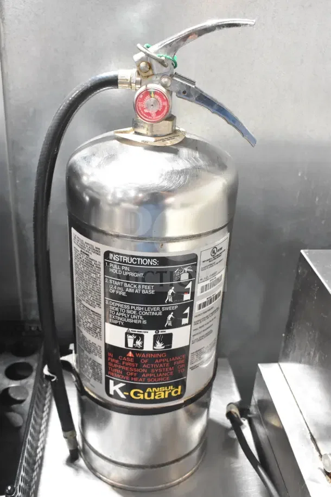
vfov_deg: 53.1
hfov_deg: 36.9
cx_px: 166
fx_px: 496
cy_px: 248
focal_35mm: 36
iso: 6400
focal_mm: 24
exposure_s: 1/160
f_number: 6.3
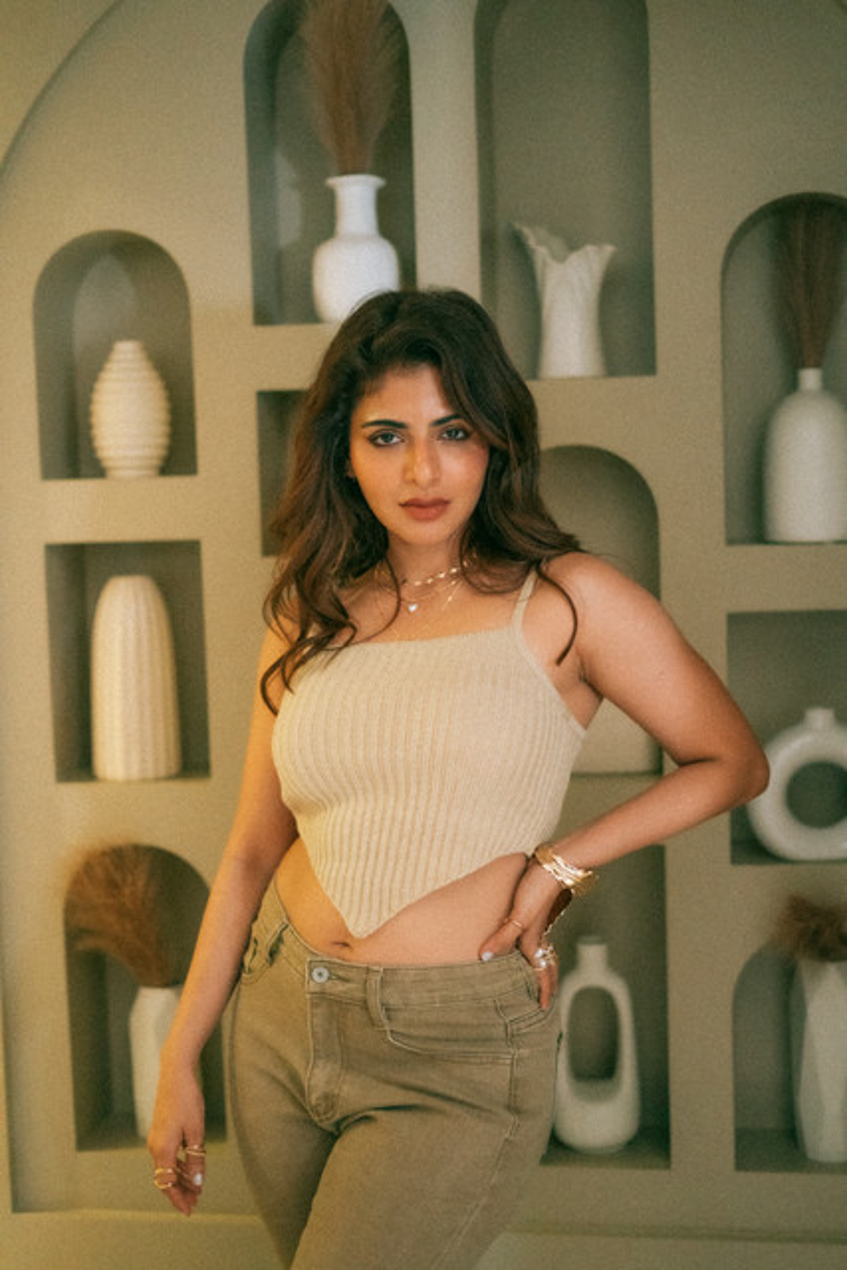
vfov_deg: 39.6
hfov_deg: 27.0
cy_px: 635
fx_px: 1763
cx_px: 424
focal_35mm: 50
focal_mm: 50
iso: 4000
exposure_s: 1/320
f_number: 1.8
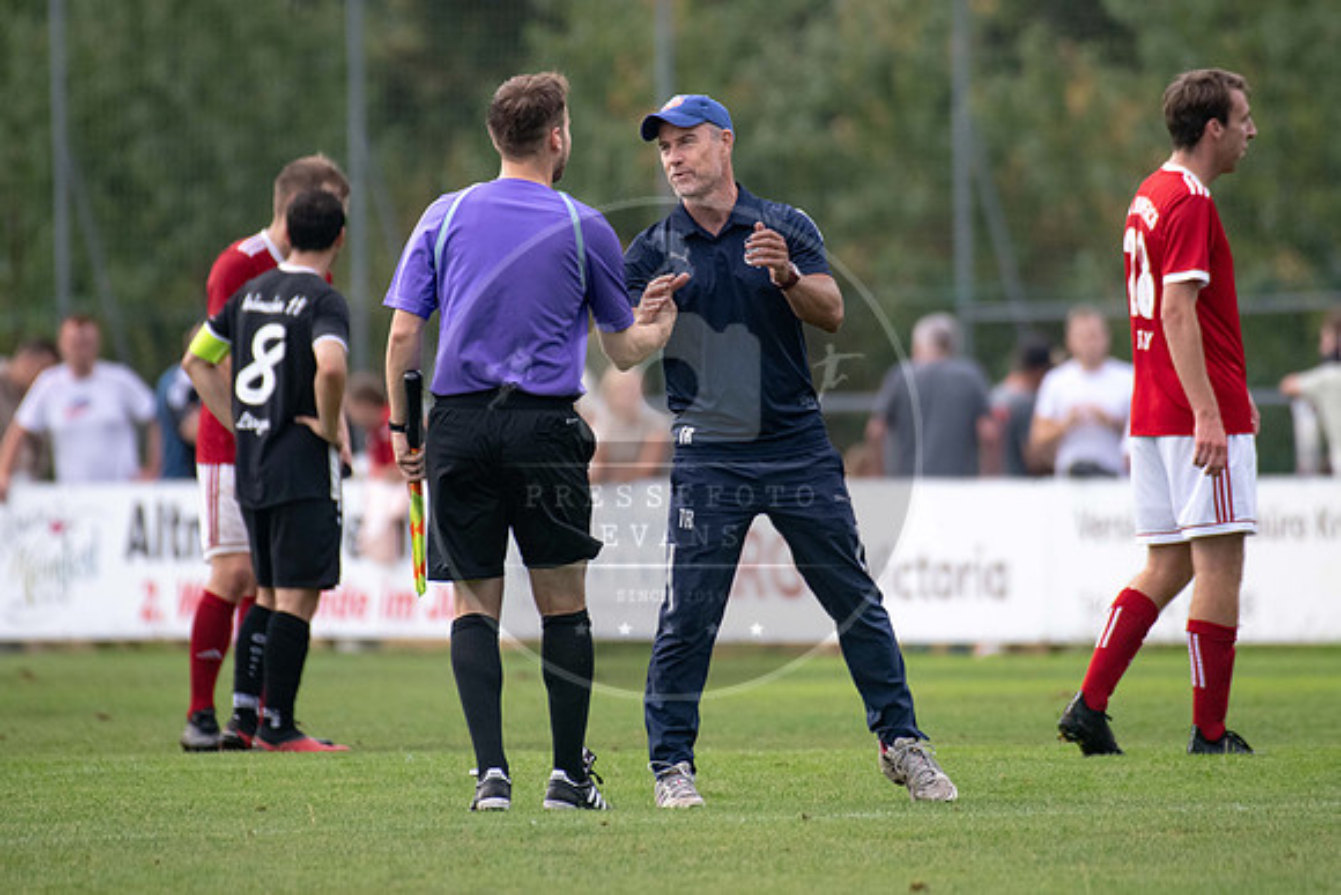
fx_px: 24448
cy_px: 341
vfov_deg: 2.1
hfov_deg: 3.1
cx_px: 727
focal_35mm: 656
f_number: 5.6
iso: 1600
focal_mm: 500
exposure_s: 1/1600
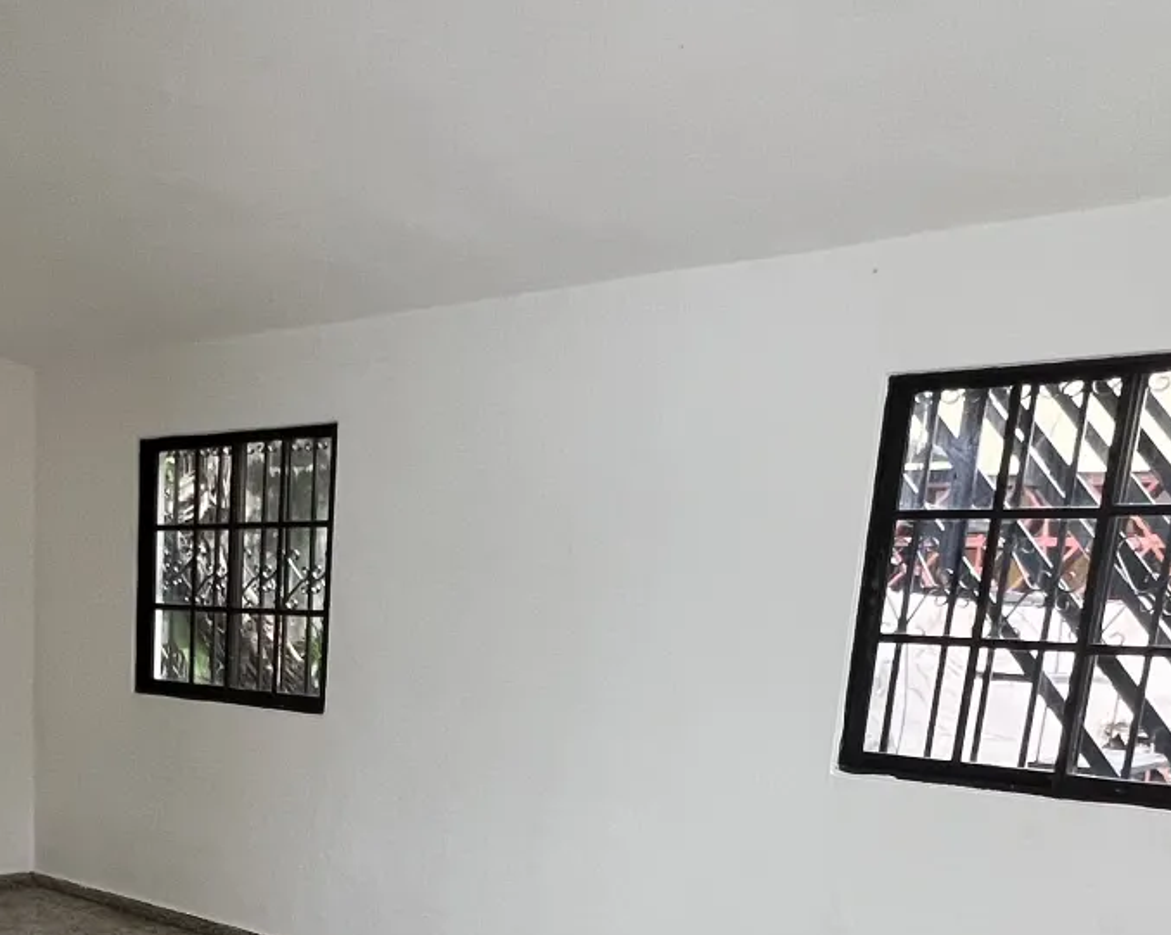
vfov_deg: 36.9
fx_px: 1247
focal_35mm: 36
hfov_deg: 48.8
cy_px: 933
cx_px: 325
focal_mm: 1.57
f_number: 1.8
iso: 160
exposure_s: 1/99
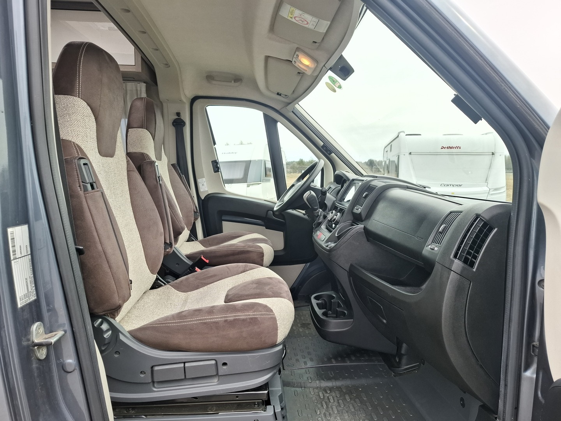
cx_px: 280
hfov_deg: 73.9
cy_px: 210
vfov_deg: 58.9
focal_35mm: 23
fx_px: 373
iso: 50
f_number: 1.8
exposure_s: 1/165
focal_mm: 5.54
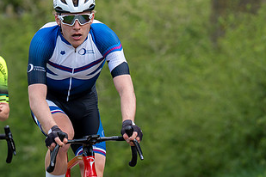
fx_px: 3288
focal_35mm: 445
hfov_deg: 4.6
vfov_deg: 3.1
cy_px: -14
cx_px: 96
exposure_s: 1/1000
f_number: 3.5
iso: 200
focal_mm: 145
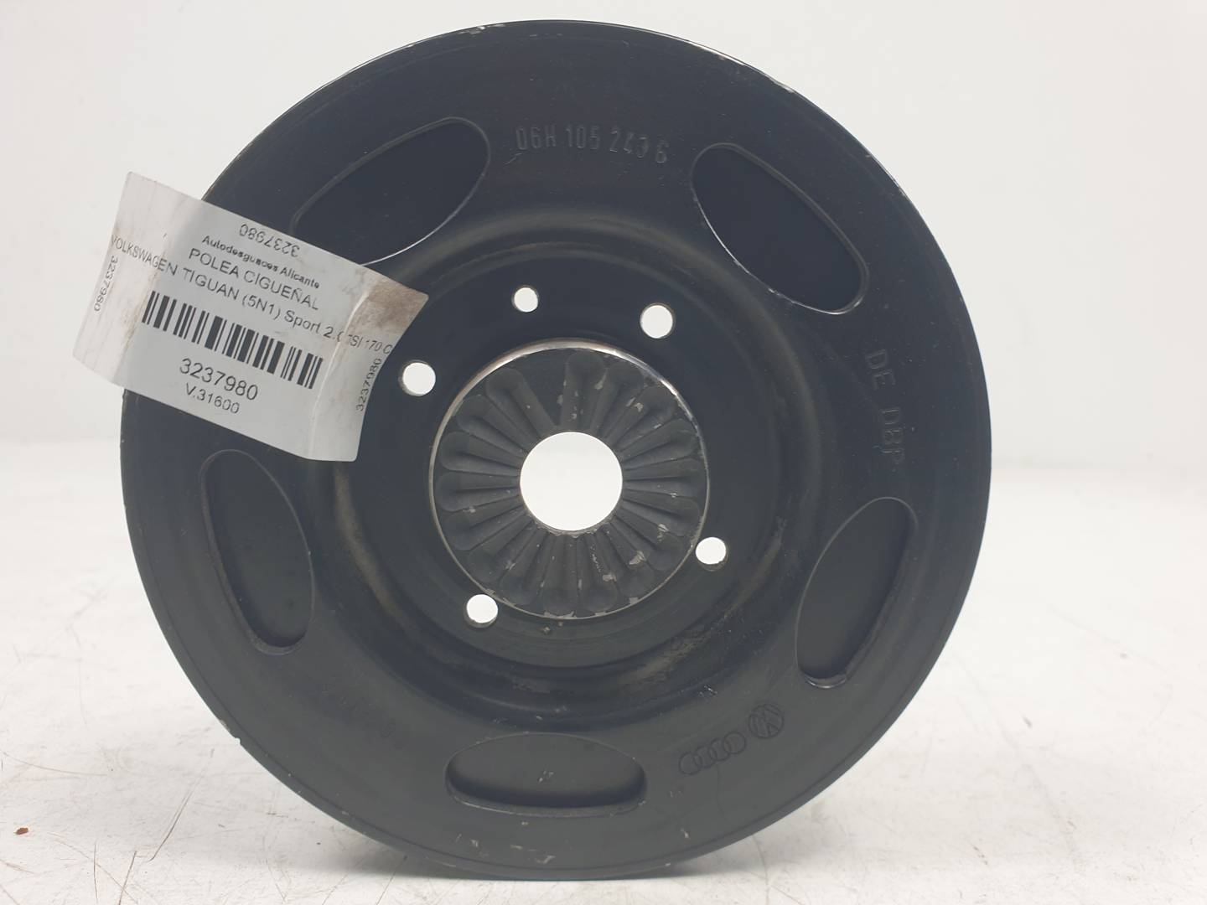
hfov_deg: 67.3
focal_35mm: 26
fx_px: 907
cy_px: 452
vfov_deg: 53.1
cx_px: 604
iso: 50
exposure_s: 1/152
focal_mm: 4.3
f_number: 2.4
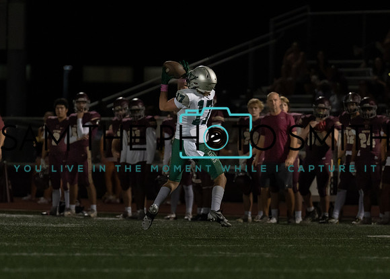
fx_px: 4863
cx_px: 162
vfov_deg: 3.3
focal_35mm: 439
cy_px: 167
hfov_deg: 4.6
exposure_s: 1/1000
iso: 1600
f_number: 2.8
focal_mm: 200
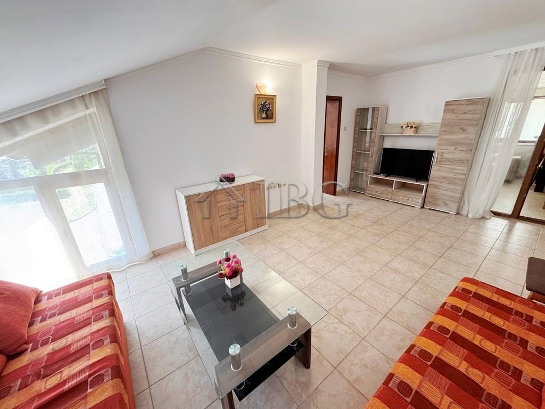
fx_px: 220
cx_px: 272
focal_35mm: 14
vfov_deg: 85.7
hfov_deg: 102.1
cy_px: 204
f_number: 2.2
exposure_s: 1/99
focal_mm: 2.22
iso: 250
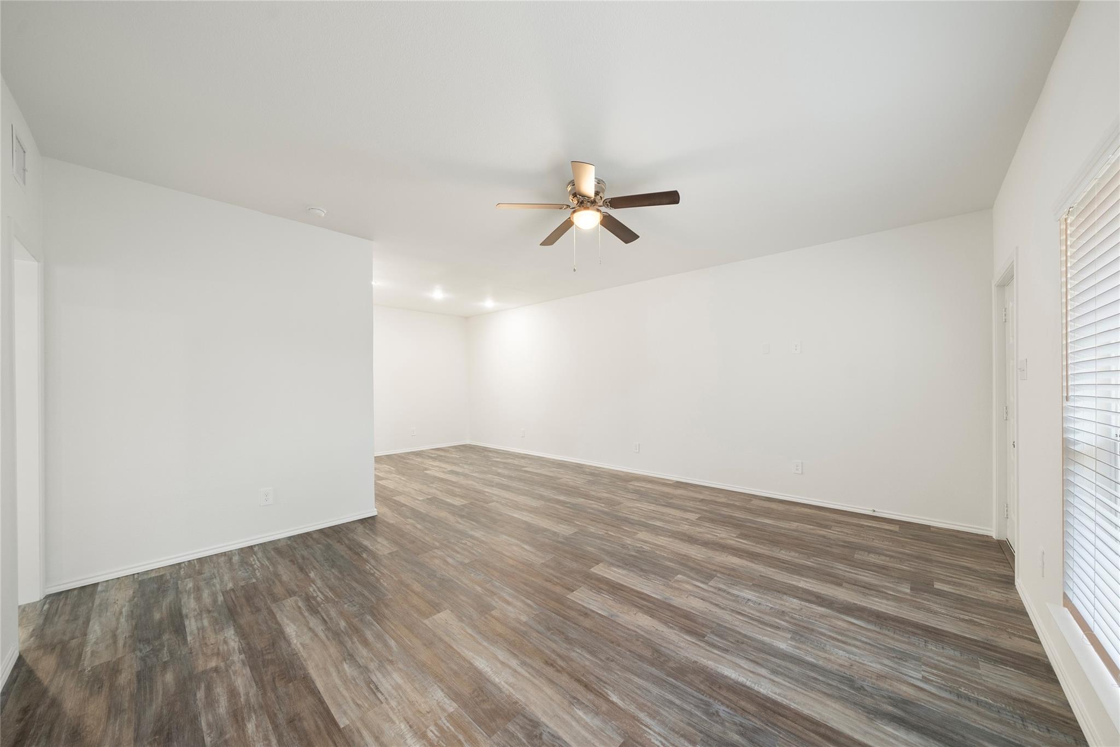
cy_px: 374
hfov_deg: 112.6
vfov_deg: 90.1
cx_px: 560
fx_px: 373
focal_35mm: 12
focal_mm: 12
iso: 500
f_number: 7.1
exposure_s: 1/3
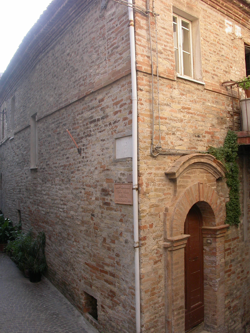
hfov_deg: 37.7
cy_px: 166
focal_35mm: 38
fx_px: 366
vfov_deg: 49.0
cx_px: 125
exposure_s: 1/114
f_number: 3.7
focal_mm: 7.85
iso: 100
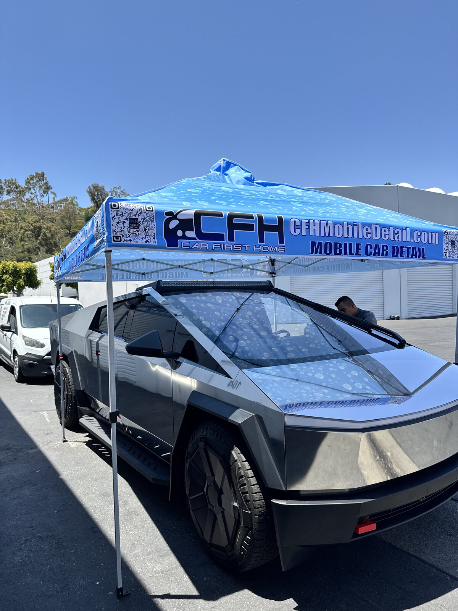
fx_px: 423
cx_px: 229
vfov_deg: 71.6
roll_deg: +1.6
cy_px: 306
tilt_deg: -1.1
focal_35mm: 24
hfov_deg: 56.8
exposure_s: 1/3096
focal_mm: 6.76
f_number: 1.78
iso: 80
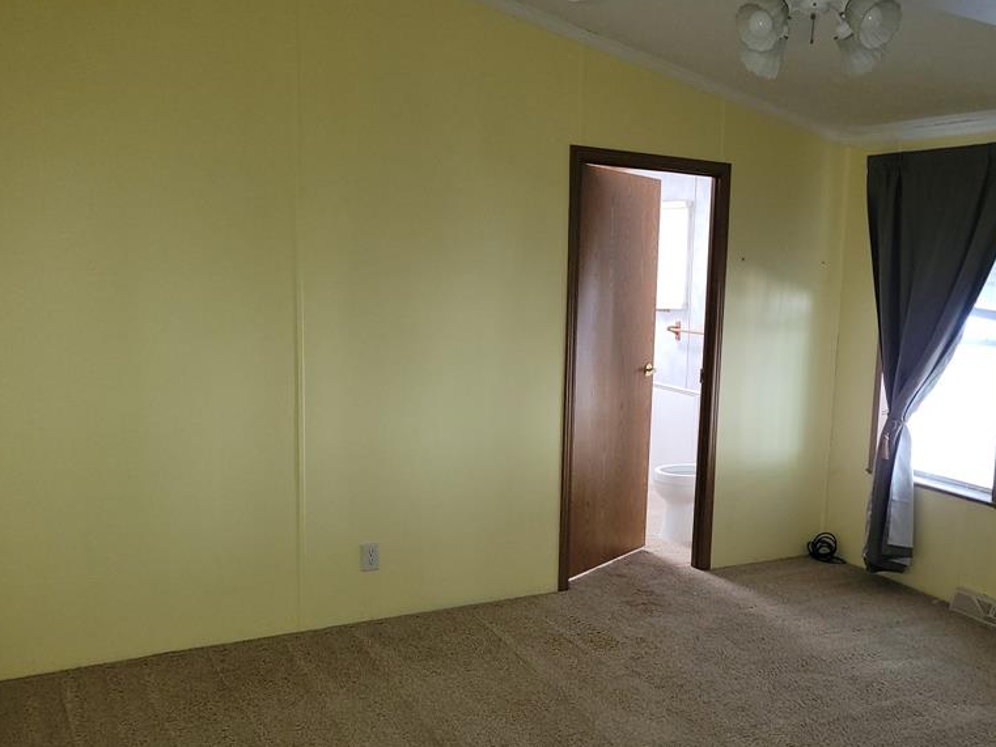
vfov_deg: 40.6
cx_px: 652
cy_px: 428
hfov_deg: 51.8
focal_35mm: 35
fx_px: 1007
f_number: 1.8
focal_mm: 5.4
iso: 160
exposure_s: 1/24
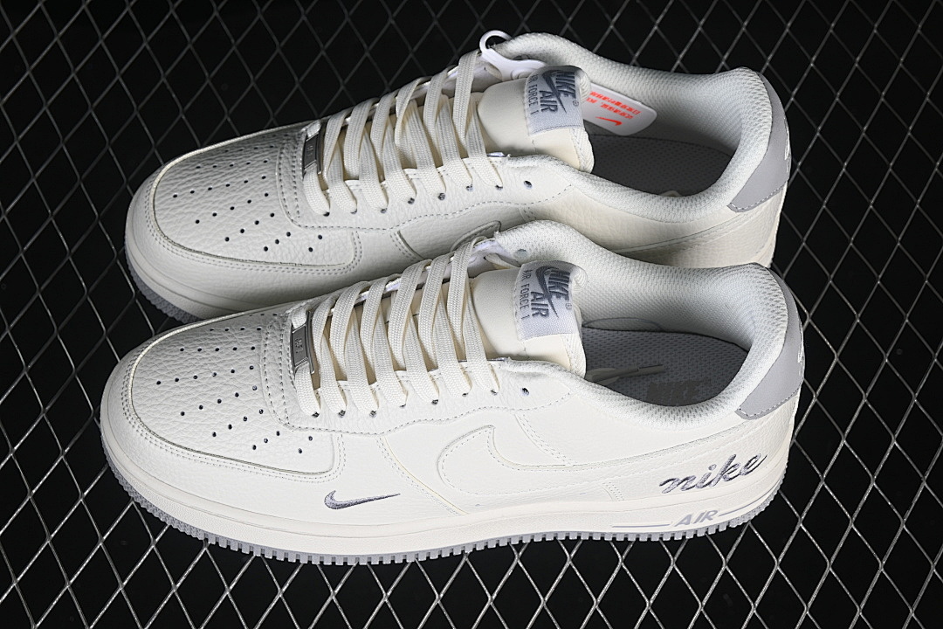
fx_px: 1964
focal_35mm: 75
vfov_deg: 18.2
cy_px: 314
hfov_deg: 27.0
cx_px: 472
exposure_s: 1/80
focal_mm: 50
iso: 160
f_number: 7.1
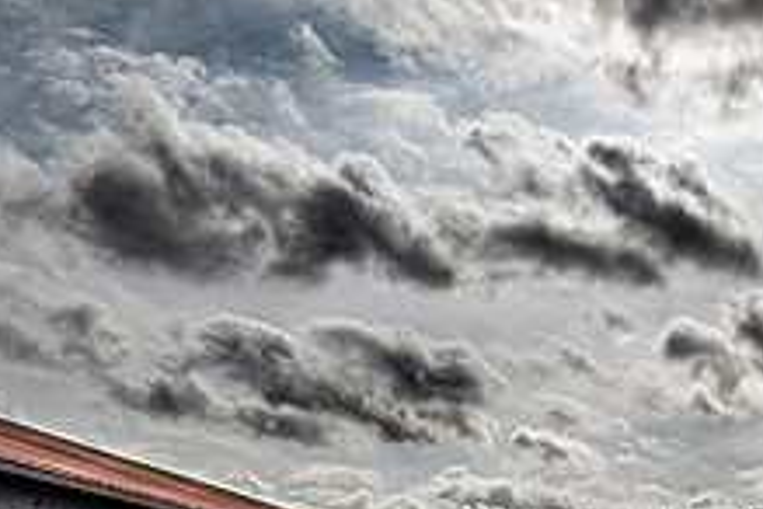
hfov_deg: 29.5
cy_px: 671
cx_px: 658
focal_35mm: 66
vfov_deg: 19.0
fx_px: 1399
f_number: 22
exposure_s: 1/60
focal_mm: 12
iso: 200
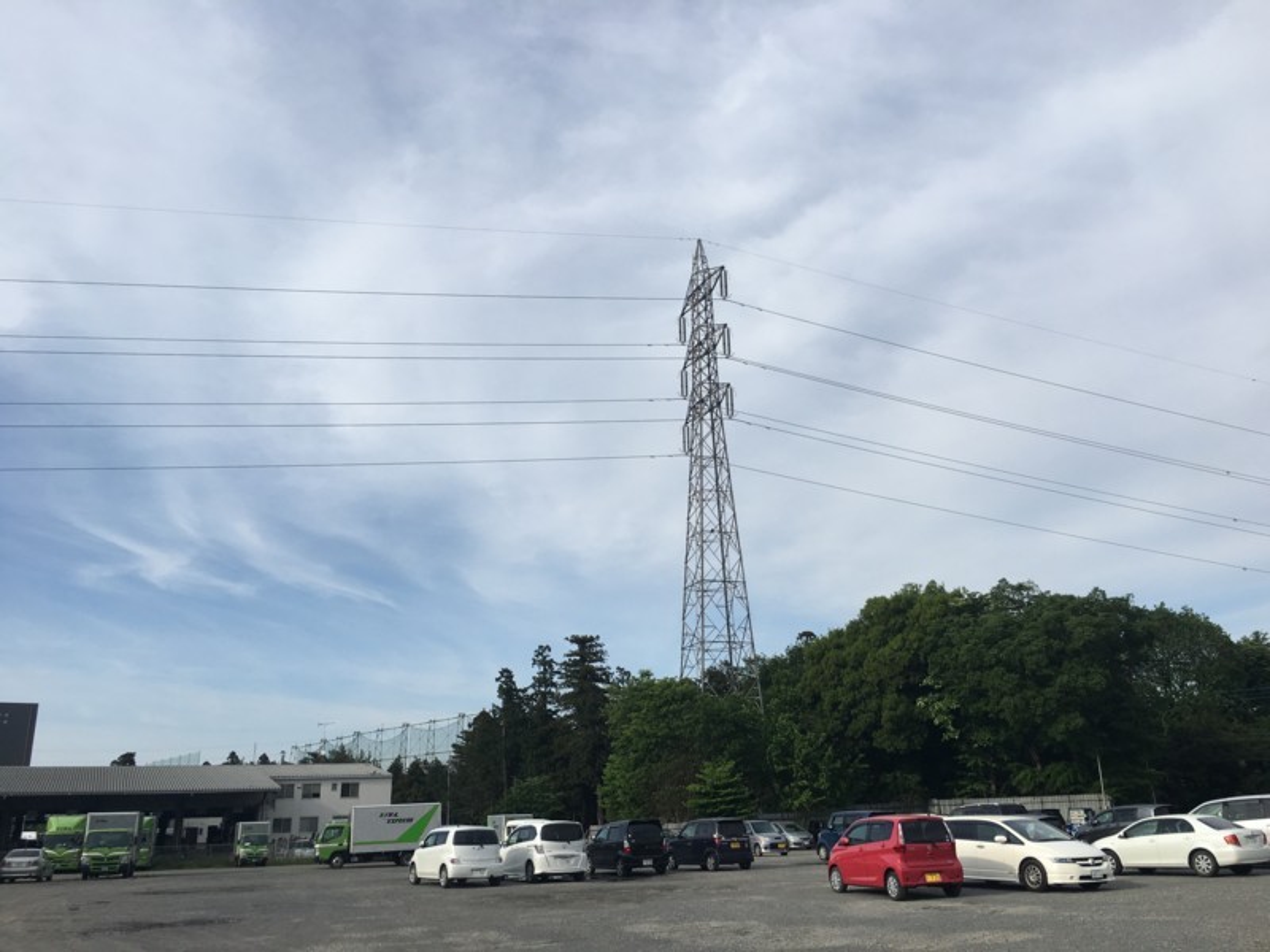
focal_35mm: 29
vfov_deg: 48.2
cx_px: 635
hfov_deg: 61.7
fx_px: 1064
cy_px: 476
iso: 25
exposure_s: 1/1672
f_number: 2.2
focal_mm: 4.15
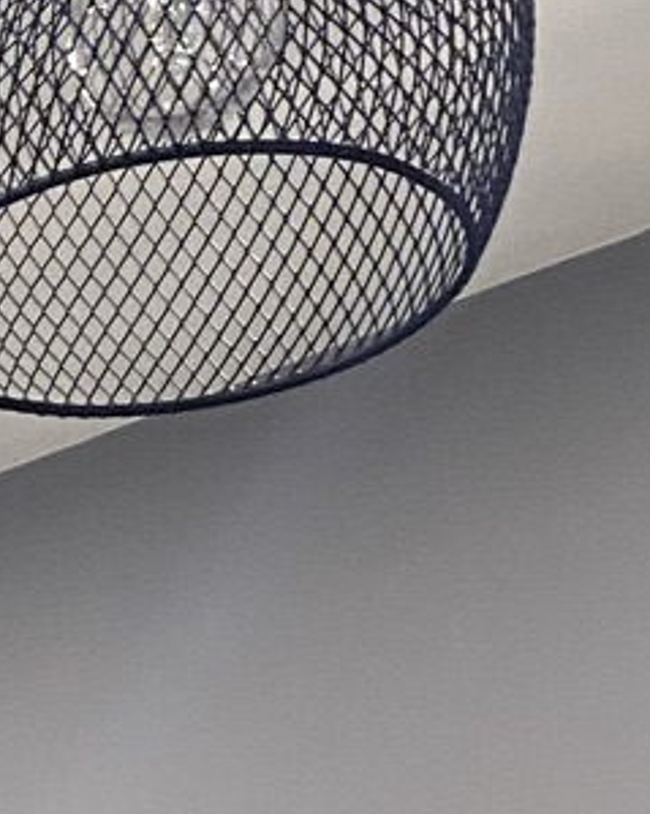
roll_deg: -0.7
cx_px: -1183
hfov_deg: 7.9
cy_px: 2074
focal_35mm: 174
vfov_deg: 9.6
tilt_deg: +5.0
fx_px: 4186
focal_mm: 4.25
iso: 100
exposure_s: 1/50
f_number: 1.8
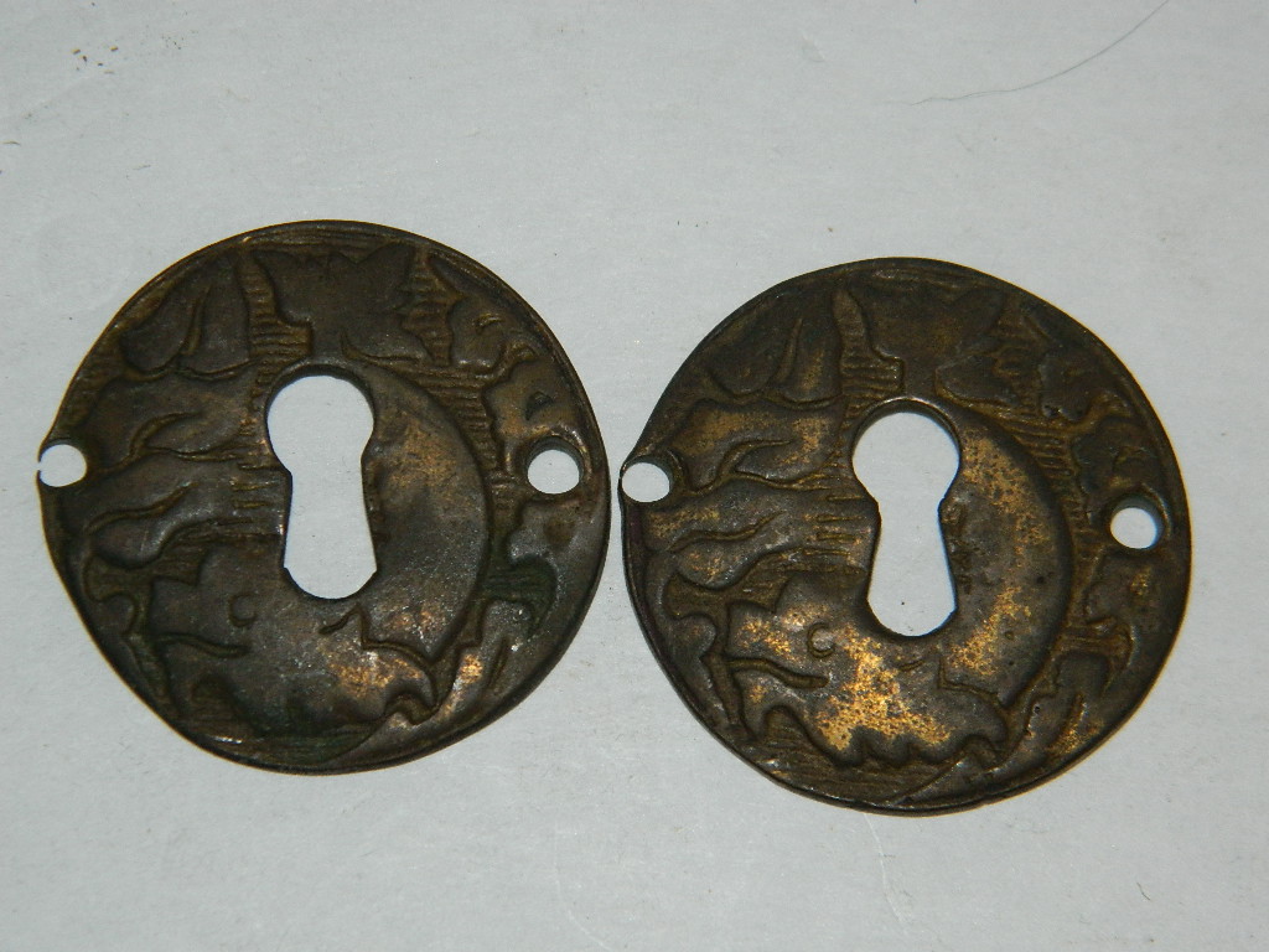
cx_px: 634
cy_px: 476
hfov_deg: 15.3
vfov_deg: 11.5
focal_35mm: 129
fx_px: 4729
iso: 200
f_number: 13.4
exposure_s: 1/60
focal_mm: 23.2
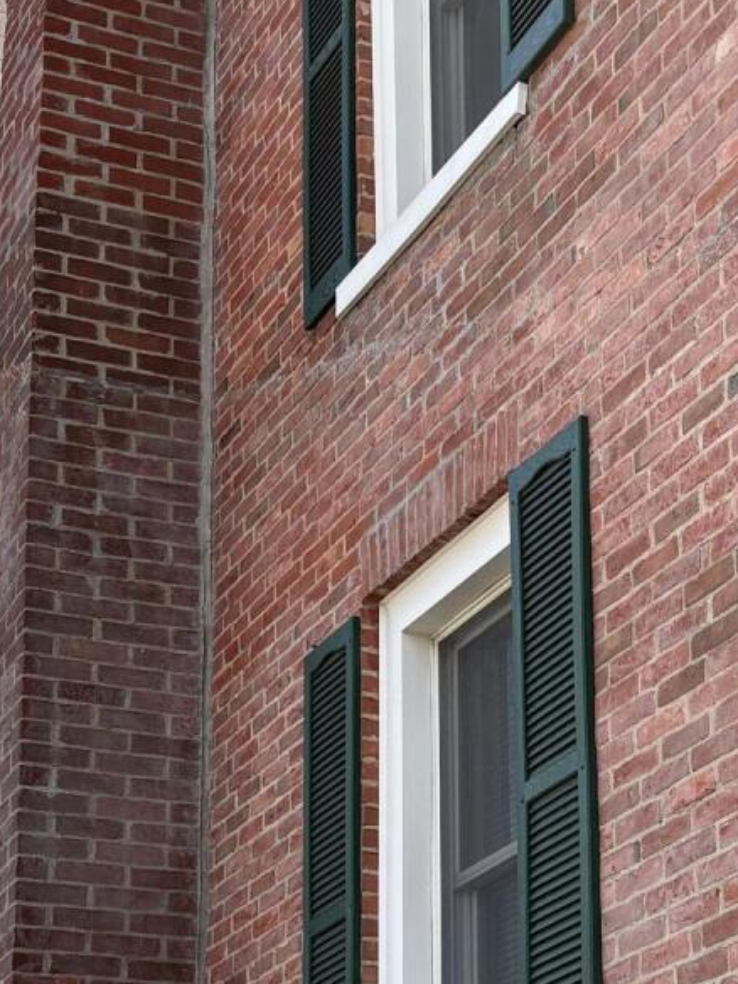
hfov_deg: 16.5
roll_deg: +2.0
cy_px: 812
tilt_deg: +17.3
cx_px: 602
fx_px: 2530
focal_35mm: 89
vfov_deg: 21.7
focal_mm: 5.96
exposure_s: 1/1081
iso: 50
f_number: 1.6
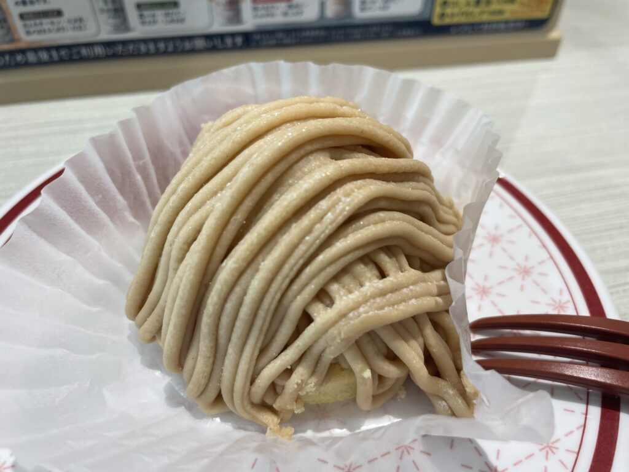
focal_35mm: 26
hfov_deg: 67.3
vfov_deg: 53.1
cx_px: 314
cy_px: 236
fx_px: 472
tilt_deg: -46.5
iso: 64
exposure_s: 1/117
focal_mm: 4.2
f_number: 1.6
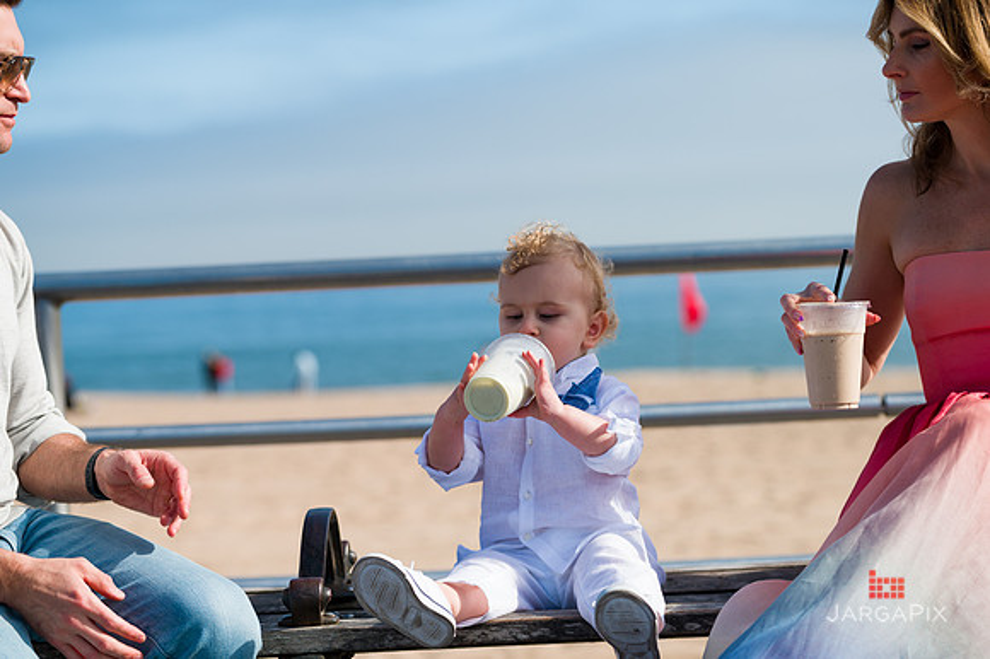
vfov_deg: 13.9
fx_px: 2693
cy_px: 330
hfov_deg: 20.8
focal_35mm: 98
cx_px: 495
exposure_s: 1/2500
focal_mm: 98
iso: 200
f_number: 4
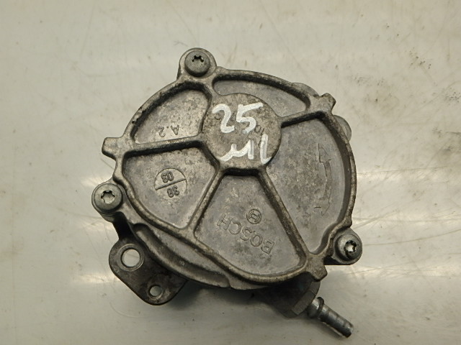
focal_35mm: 31
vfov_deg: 45.4
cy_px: 172
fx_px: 413
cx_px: 230
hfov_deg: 58.4
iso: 200
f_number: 4.7
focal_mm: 5.6
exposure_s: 1/40
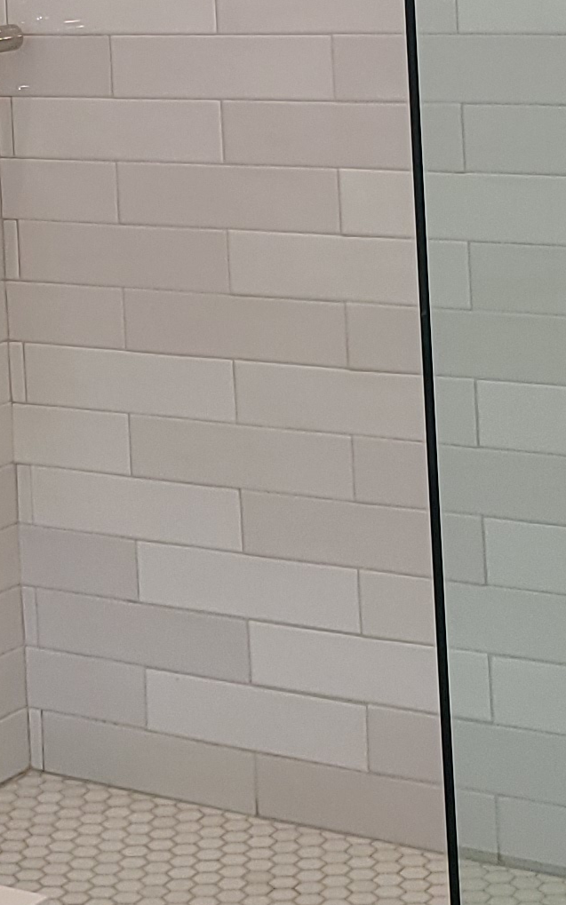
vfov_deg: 18.5
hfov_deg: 11.9
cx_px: 68
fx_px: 2690
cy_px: -49
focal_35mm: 109
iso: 64
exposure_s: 1/120
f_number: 1.8
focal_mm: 5.4
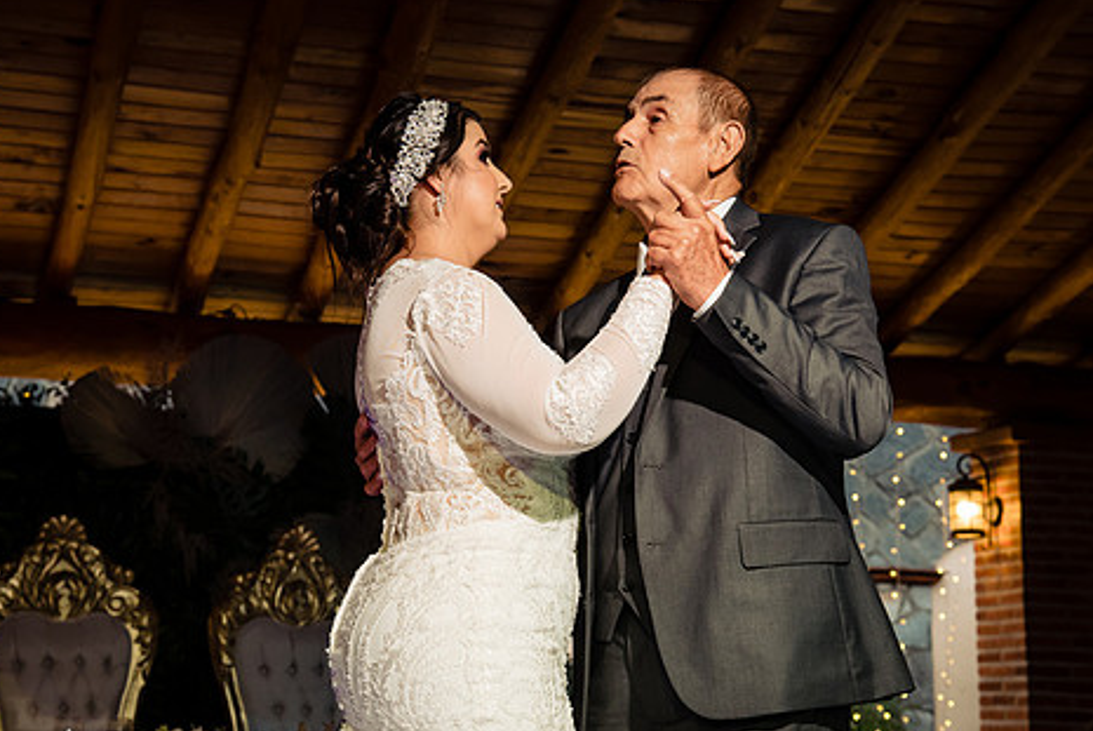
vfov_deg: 16.9
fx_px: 2462
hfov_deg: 25.0
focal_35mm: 81
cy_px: 366
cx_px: 440
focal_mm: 65
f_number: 6.3
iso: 2000
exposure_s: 1/200
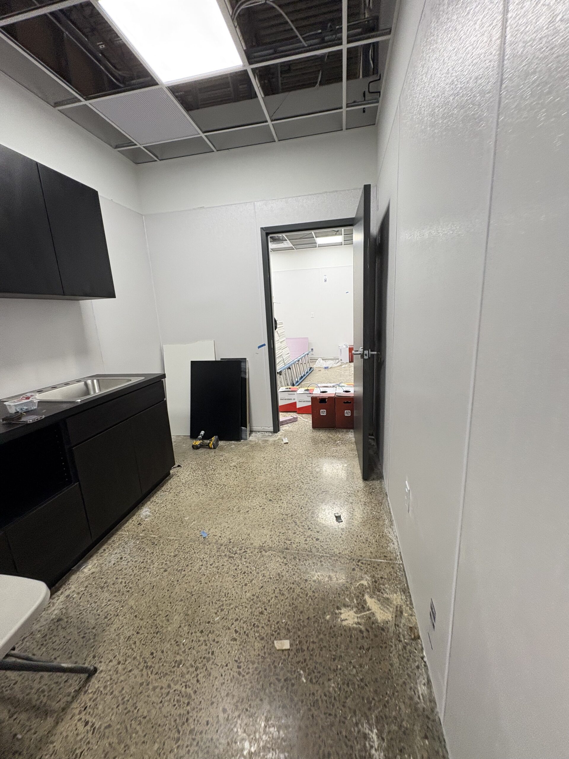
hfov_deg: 85.7
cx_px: 284
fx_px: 307
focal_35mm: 14
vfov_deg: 102.1
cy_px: 380
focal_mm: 2.22
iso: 125
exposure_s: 1/120
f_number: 2.2
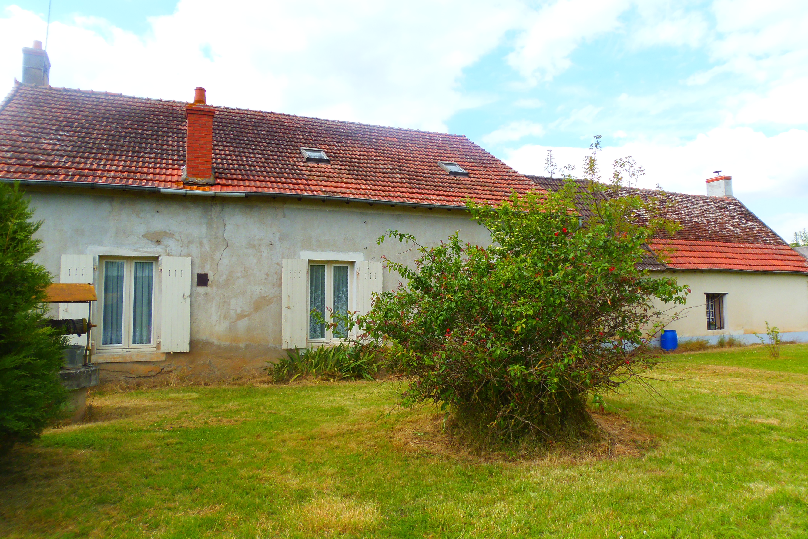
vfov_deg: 51.3
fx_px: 561
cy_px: 255
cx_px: 404
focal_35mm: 25
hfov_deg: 71.5
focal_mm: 4.3
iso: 64
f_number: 2.9
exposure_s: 1/400
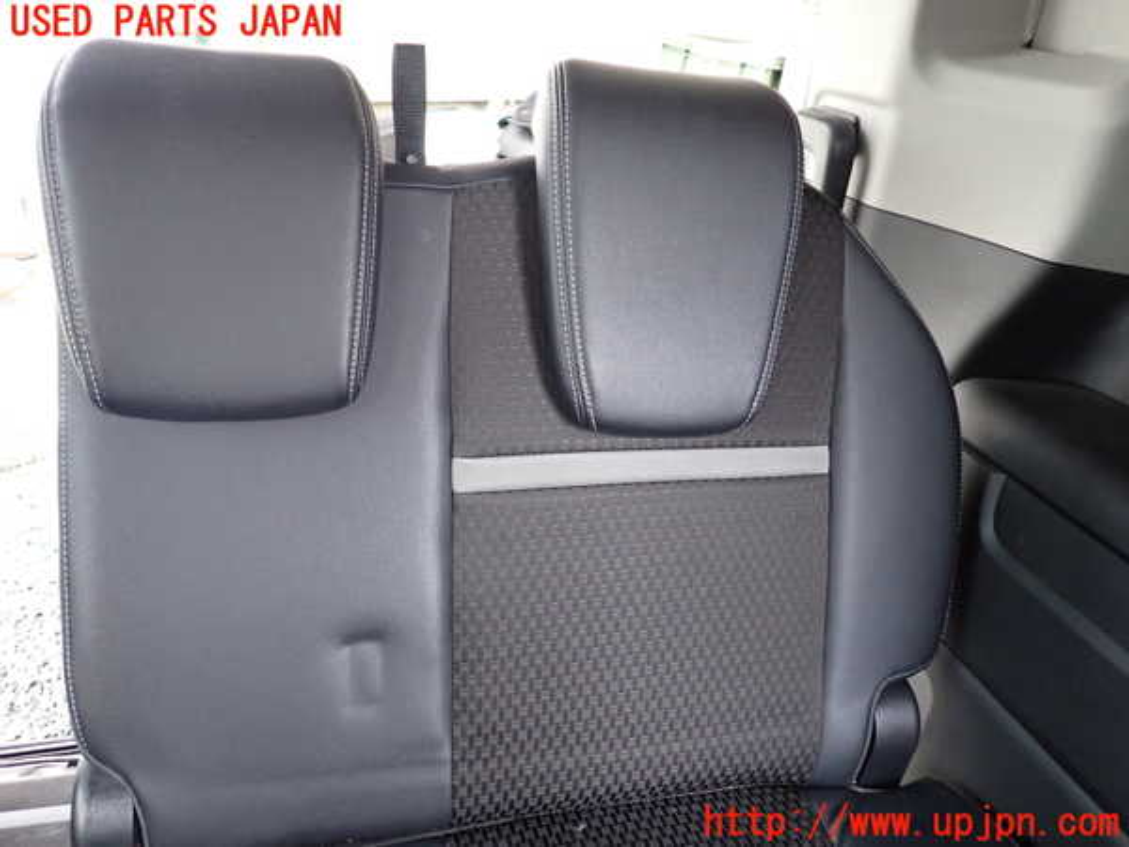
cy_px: 424
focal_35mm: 25
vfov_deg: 54.9
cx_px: 564
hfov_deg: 69.4
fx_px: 815
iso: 500
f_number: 2
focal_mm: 4.5
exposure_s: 1/80
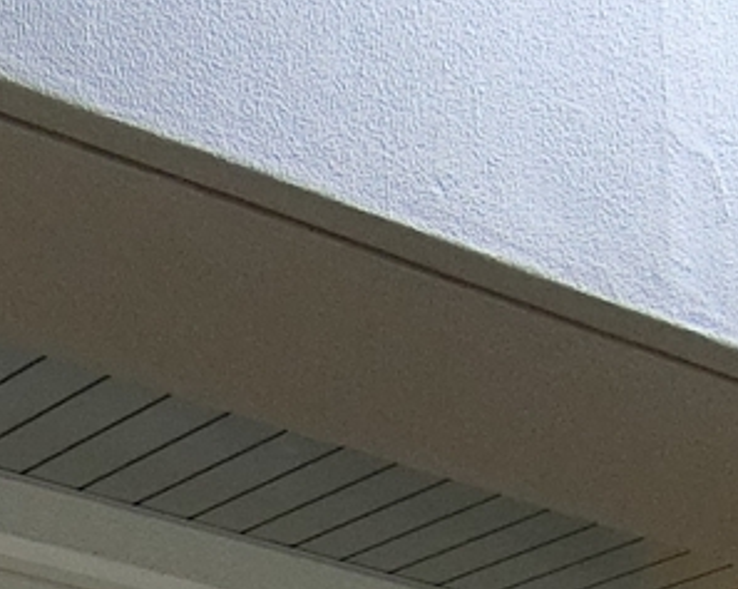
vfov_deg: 13.3
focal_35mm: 100
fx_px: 2182
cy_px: 1178
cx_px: -375
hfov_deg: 17.3
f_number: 2.7
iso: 200
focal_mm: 4.06
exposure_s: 1/125
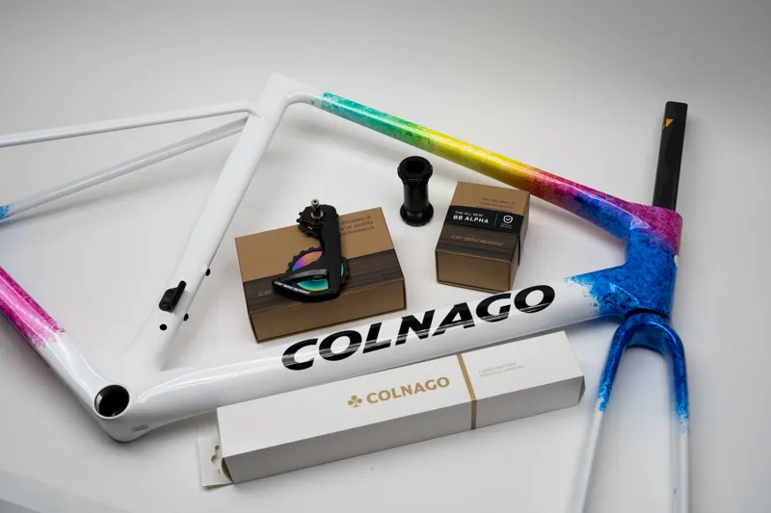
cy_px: 256
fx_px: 899
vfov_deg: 31.9
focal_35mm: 42
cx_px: 386
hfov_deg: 46.4
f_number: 5
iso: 500
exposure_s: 1/60
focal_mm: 42
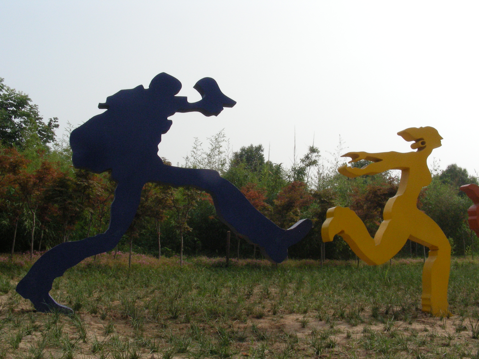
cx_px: 237
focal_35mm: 39
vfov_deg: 36.8
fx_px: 540
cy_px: 183
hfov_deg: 47.9
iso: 200
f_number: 6.8
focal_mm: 6.3
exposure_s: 1/791
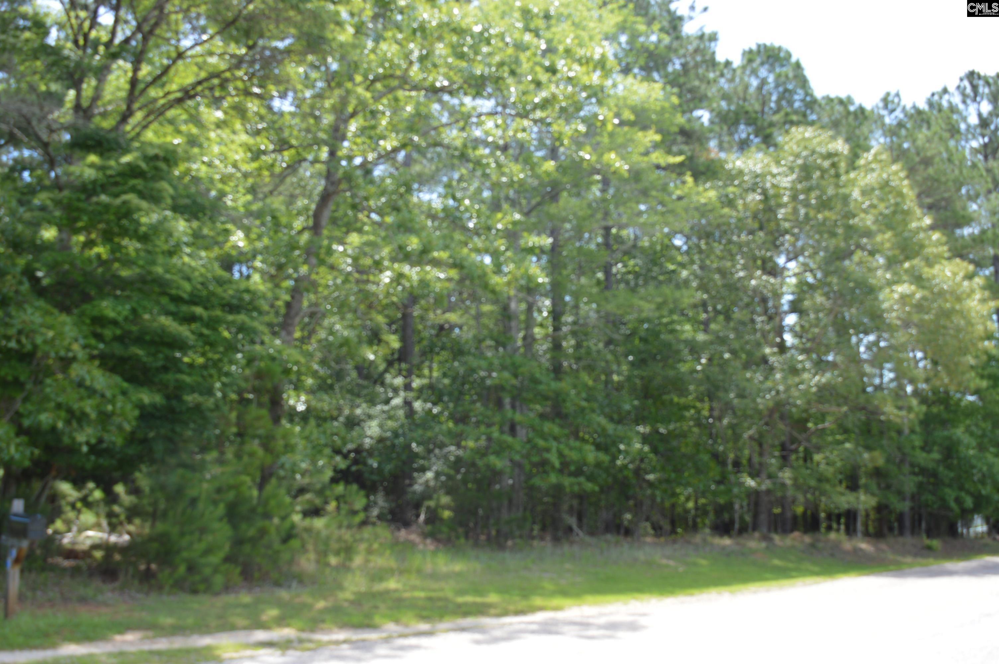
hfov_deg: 57.3
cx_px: 500
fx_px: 915
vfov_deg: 39.9
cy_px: 332
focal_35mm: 33
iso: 100
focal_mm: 22
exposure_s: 1/160
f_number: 6.3
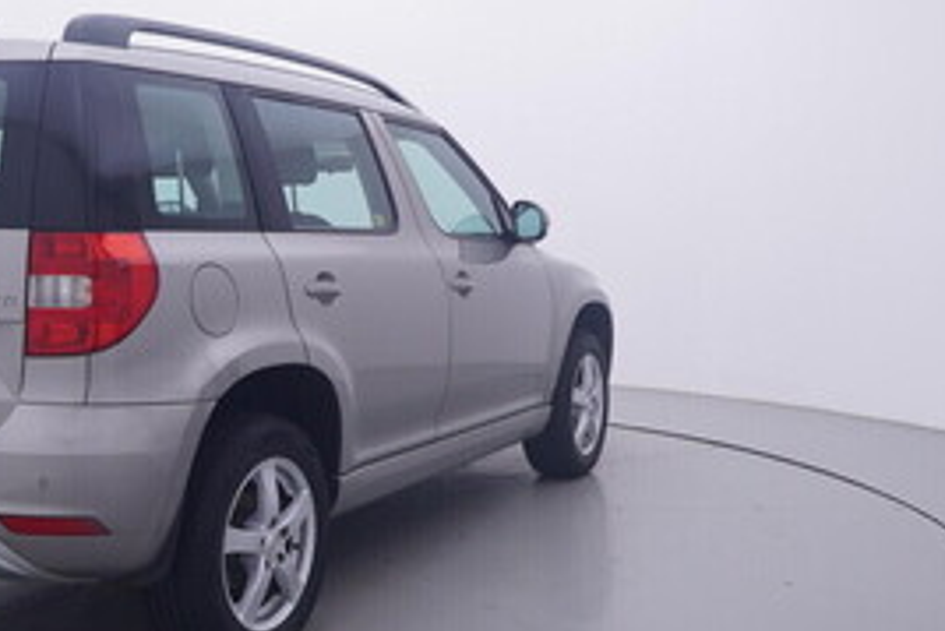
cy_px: 270
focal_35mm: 46
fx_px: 1209
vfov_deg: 29.2
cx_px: 298
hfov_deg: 42.0
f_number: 5
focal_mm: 15
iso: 200
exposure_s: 1/80
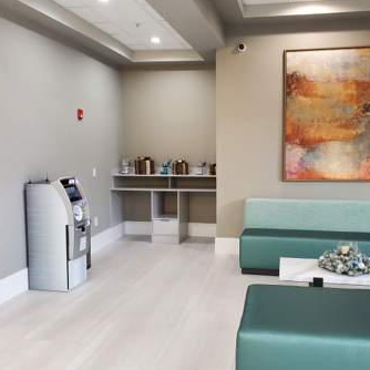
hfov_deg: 49.4
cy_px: 175
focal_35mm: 33
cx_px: 225
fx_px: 399
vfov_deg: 49.7
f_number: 2.4
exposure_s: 1/40
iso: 200
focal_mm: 4.3
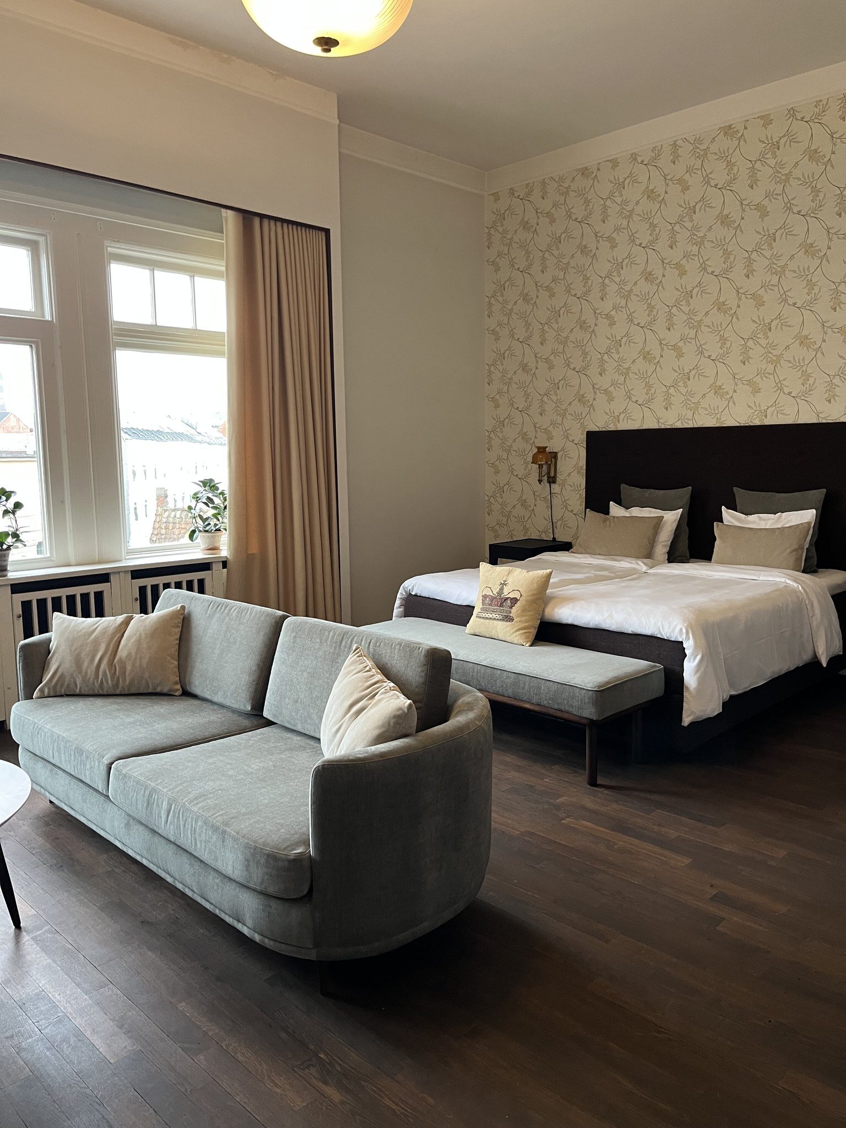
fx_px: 847
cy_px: 564
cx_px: 423
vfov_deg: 67.3
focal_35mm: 26
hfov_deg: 53.1
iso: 250
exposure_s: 1/60
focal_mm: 5.1
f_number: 1.6
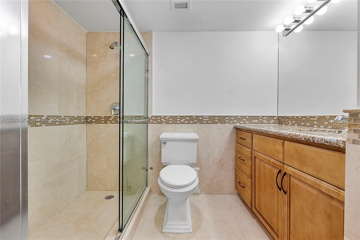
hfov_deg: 100.4
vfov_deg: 77.3
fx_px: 150
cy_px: 120
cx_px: 180
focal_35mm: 15
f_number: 7.1
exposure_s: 1/30
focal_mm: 10
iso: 250
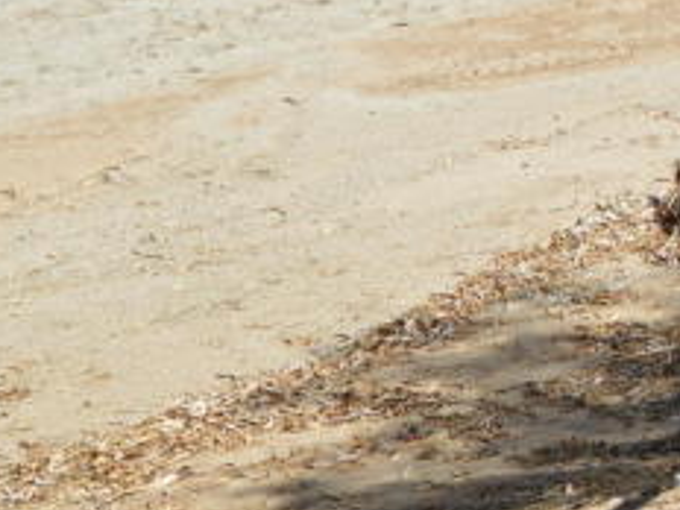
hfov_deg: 13.4
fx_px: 2534
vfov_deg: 10.7
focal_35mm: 129
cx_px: 1303
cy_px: -428
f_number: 8
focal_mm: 18
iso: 100
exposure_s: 1/250
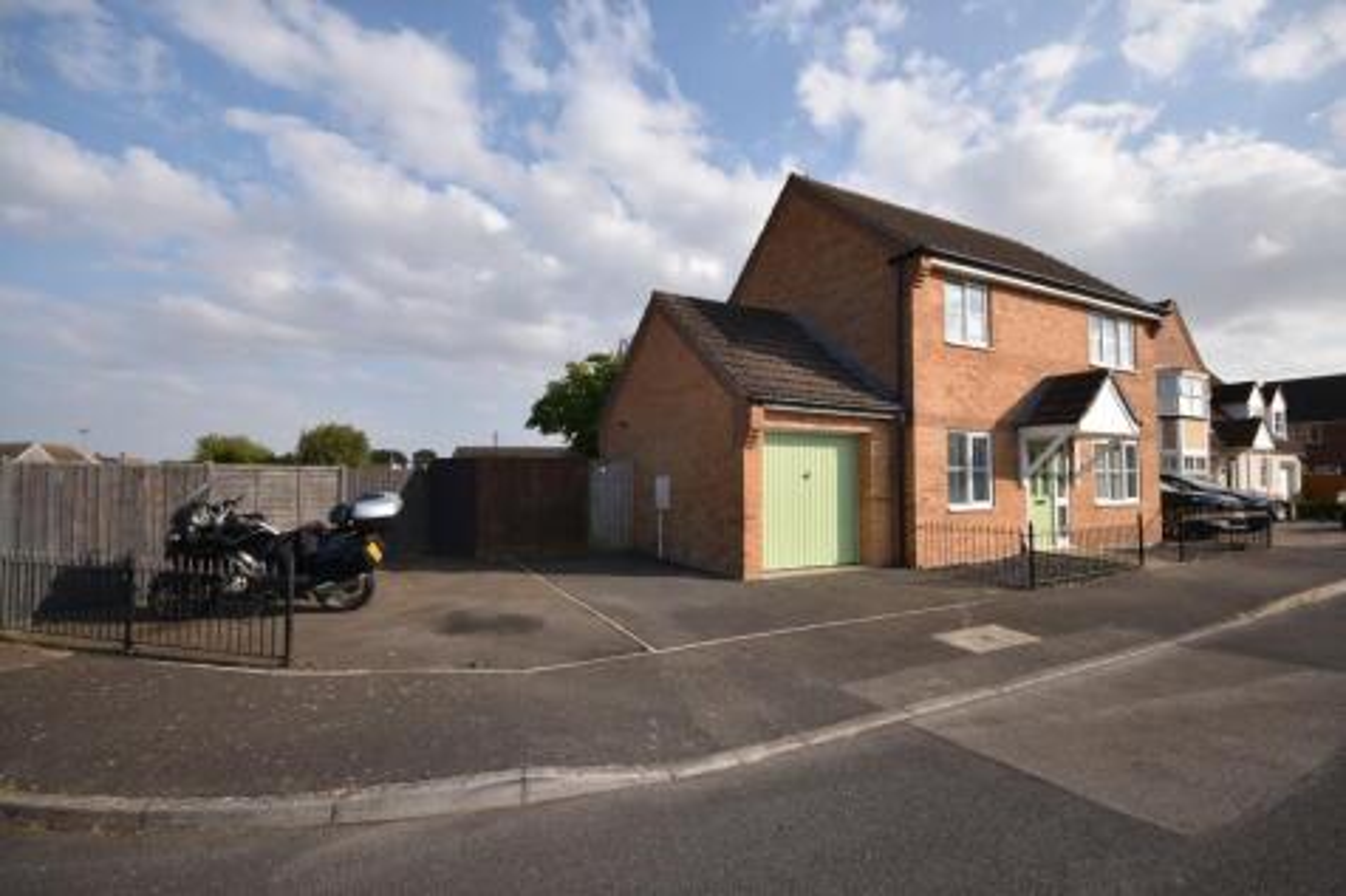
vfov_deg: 77.3
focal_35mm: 15
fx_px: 561
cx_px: 673
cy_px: 448
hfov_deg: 100.4
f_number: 8
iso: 100
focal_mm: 10
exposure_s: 1/200
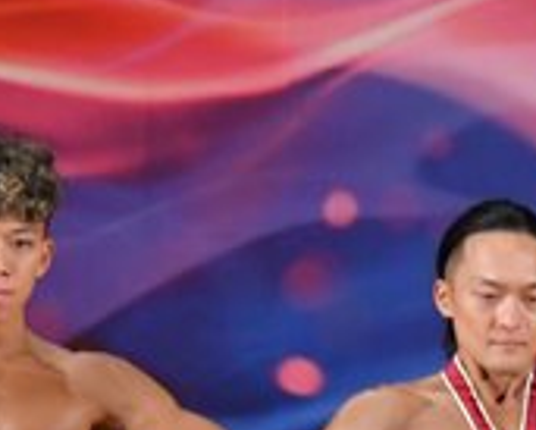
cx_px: 845
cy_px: 731
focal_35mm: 857
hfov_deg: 2.3
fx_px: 13603
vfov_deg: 1.8
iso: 3200
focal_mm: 135
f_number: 5.6
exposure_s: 1/400
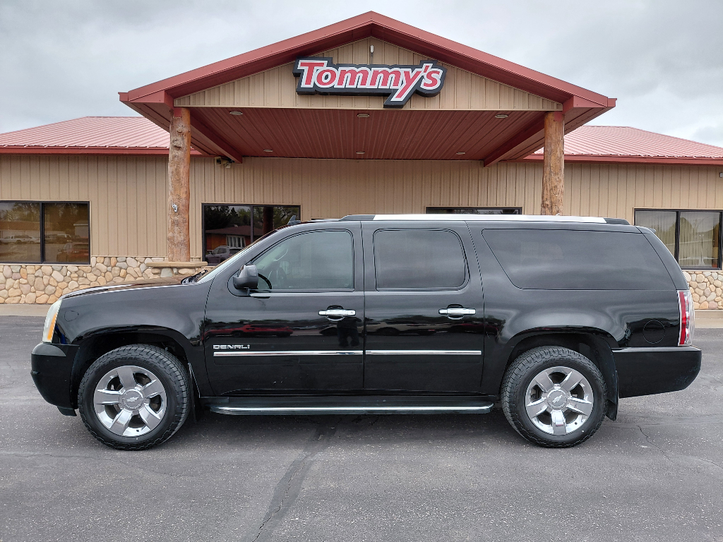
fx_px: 522
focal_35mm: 25
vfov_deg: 54.9
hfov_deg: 69.4
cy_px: 271
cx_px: 362
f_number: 1.8
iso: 50
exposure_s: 1/336
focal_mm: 4.69
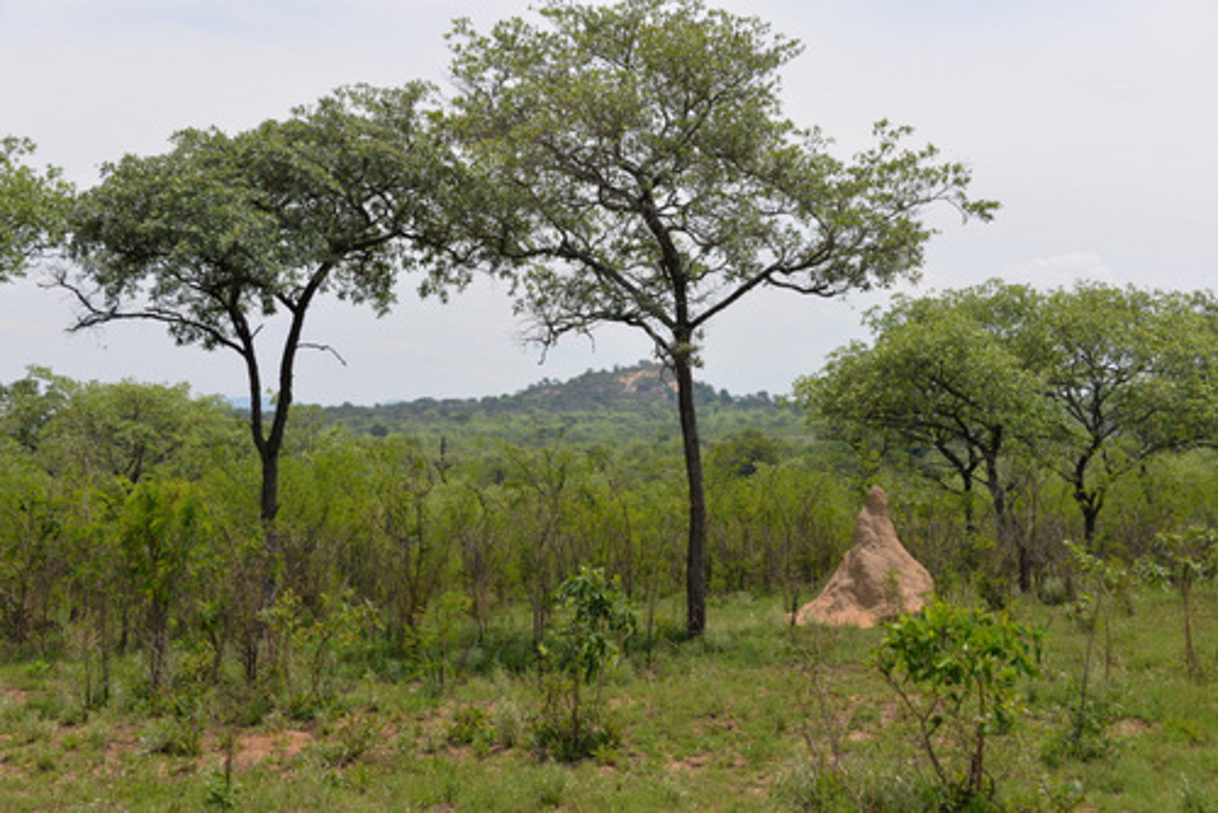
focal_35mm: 55
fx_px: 1862
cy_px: 406
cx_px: 609
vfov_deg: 24.7
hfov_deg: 36.2
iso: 100
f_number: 8
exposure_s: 1/250
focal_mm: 55
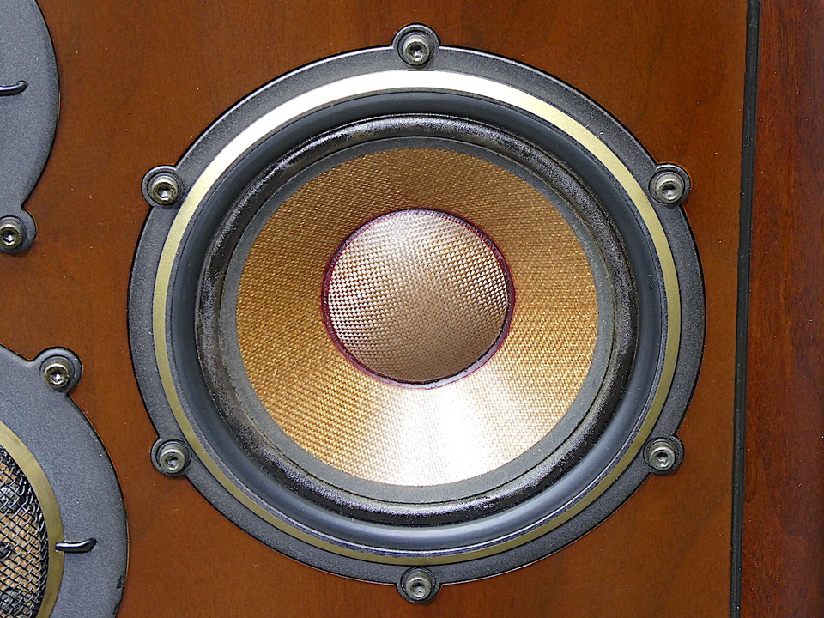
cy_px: 309
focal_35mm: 135
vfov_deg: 11.0
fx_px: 3214
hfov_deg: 14.6
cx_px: 412
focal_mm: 24.2
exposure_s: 1/2
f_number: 5.3
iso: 200
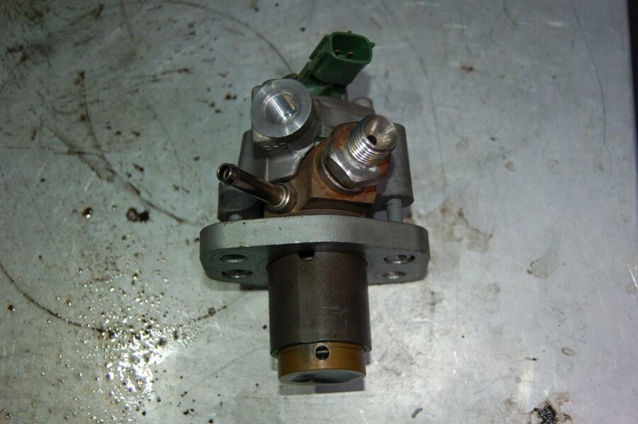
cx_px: 319
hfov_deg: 38.9
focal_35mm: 51
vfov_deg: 26.4
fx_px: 903
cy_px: 212
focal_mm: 34
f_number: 4.5
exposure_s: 1/60
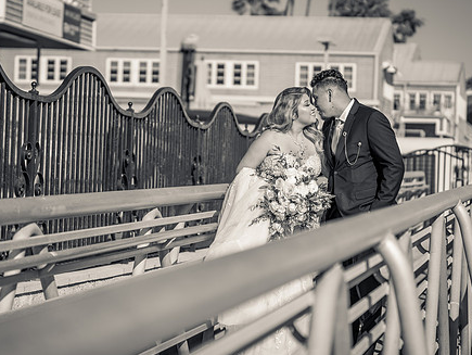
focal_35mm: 114
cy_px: 159
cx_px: 190
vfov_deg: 13.0
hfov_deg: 17.2
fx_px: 1556
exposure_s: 1/8000
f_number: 2.8
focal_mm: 89
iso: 100
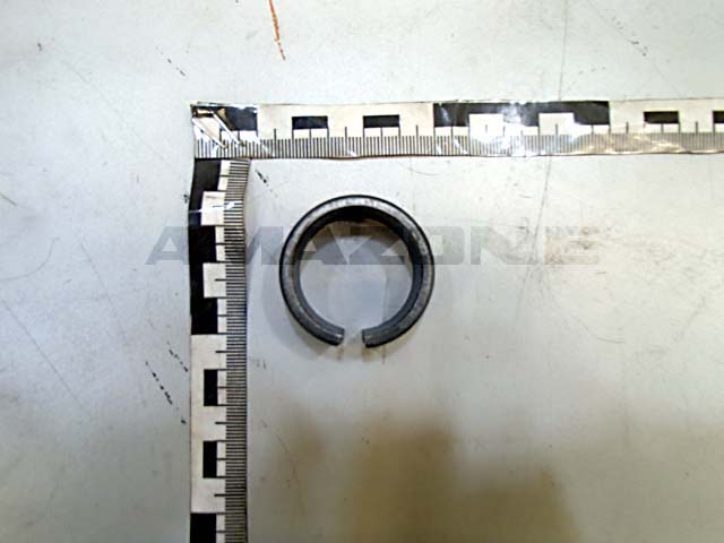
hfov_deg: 63.4
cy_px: 272
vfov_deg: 49.7
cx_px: 362
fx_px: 586
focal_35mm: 28
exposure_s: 1/30
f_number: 3.9
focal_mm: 5
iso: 320
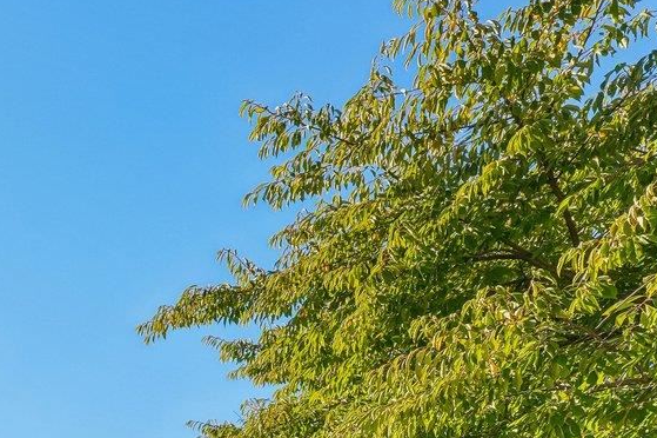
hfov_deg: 28.7
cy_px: 752
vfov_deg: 21.8
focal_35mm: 44
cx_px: -326
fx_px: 802
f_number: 11
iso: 100
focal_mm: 12
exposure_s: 1/60
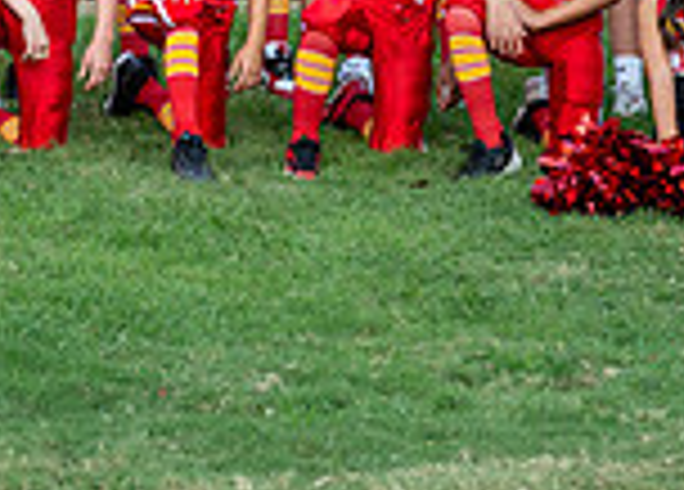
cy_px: -99
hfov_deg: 9.8
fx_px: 3988
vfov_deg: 7.0
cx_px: 82
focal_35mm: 205
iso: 320
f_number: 3.2
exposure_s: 1/640
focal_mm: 50
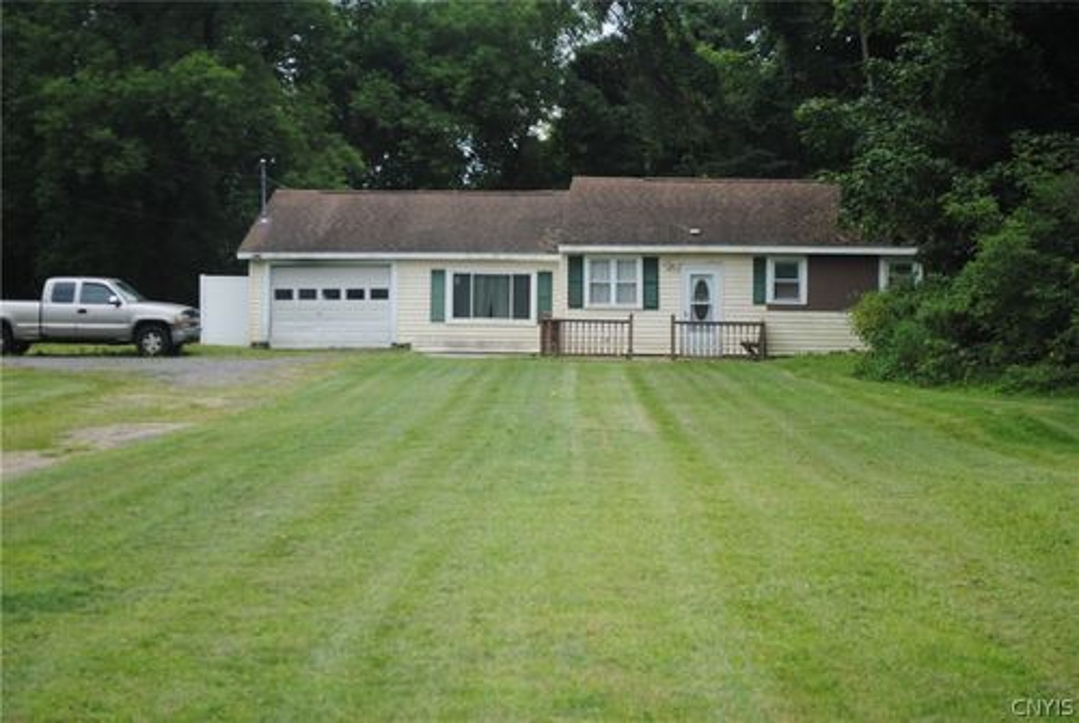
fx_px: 2476
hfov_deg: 24.6
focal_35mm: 82
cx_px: 540
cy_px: 362
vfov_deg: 16.6
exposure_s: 1/125
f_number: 5.6
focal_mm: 55
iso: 160
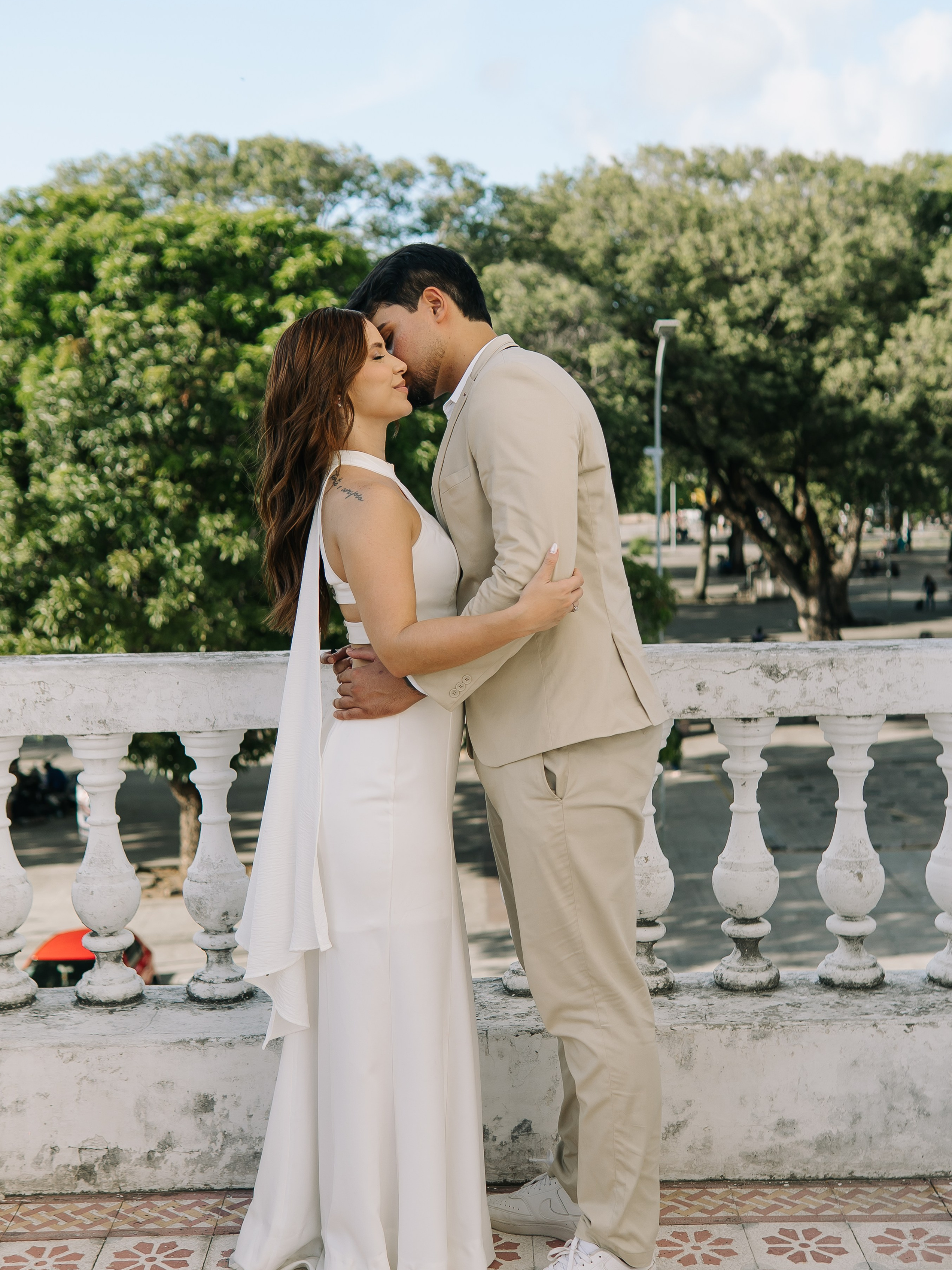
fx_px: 1797
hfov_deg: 29.7
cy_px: 644
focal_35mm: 49
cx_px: 474
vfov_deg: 38.9
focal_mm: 30
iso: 100
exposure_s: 1/800
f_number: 2.5
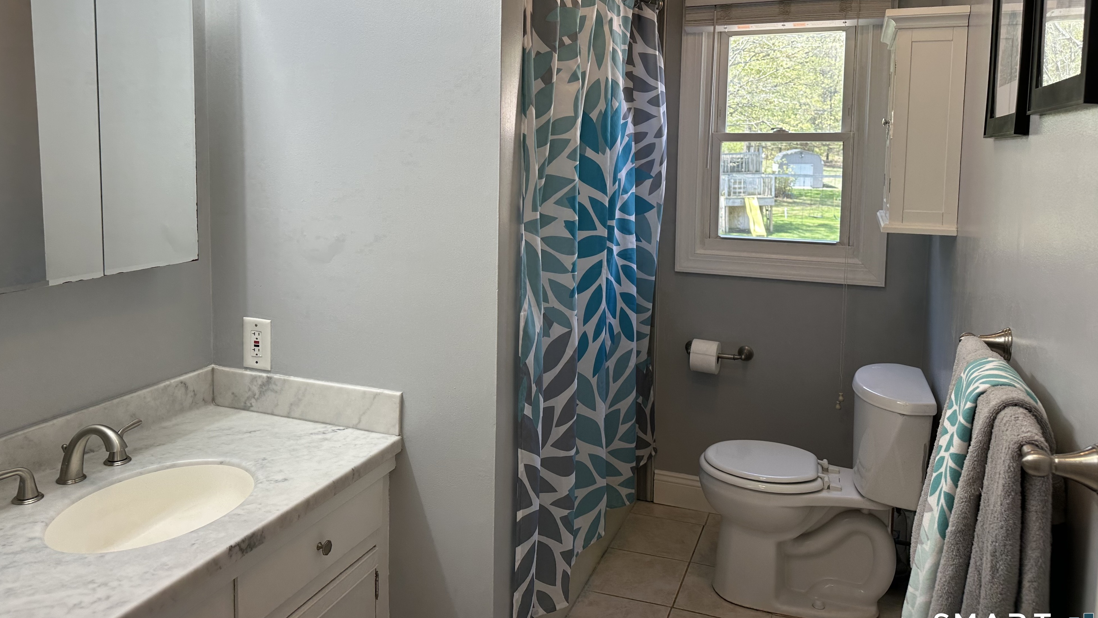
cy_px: 218
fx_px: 786
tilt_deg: -5.2
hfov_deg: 69.9
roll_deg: -0.9
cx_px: 535
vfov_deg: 42.4
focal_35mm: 27
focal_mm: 6.86
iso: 64
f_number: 1.78
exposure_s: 1/153
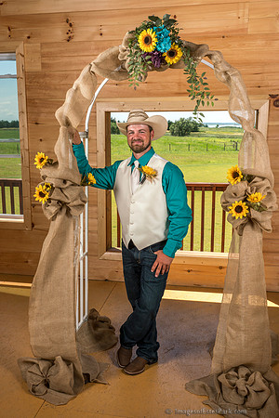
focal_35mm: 35
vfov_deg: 54.4
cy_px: 209
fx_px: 407
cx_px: 140
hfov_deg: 37.9
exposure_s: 1/250
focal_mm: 35
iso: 100
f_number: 9
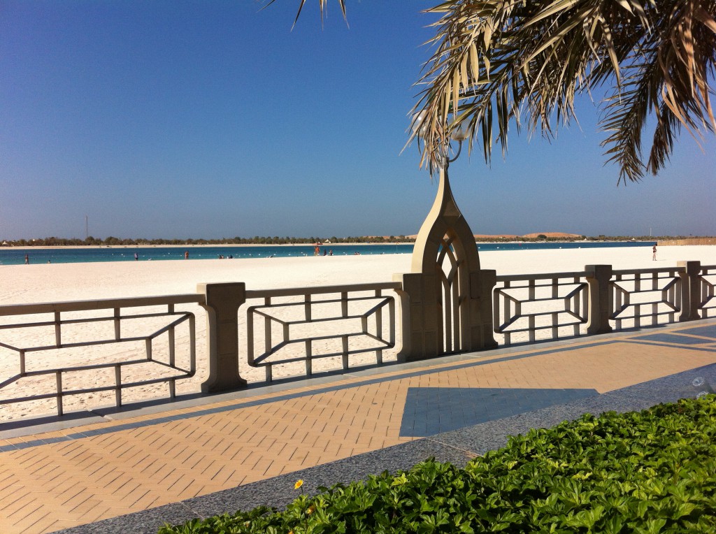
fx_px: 723
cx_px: 358
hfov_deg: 52.7
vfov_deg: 40.6
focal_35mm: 35
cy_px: 267
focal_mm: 3.85
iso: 80
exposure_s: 1/3016
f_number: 2.8
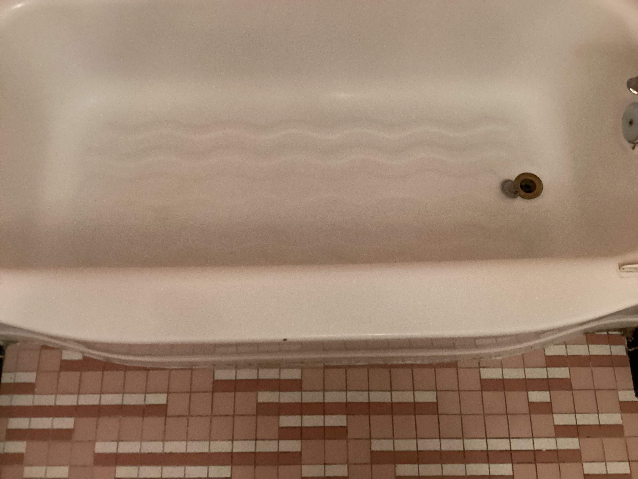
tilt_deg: -71.5
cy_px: 240
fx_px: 571
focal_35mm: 31
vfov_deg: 45.4
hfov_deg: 58.4
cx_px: 319
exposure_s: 1/30
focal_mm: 3.3
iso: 500
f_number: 2.4
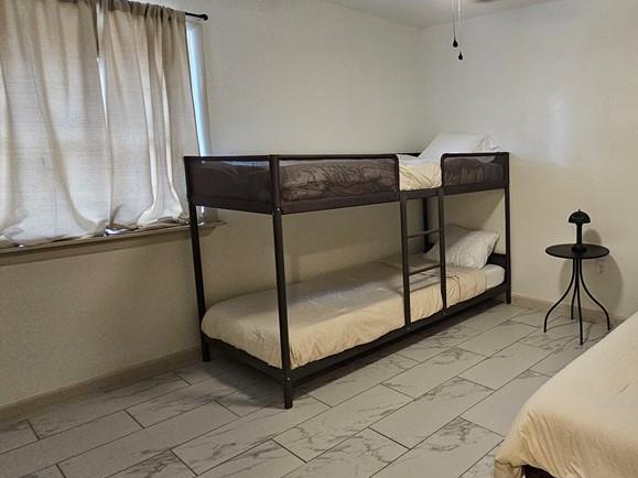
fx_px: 424
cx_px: 529
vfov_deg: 58.4
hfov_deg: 65.7
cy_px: 193
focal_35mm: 23
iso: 400
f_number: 2.2
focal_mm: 2.2
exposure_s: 1/30
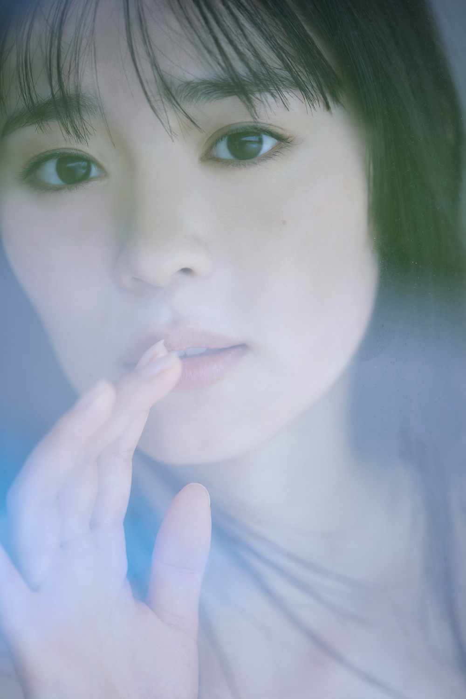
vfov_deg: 18.6
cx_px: 233
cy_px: 350
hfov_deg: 12.5
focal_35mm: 110
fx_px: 2136
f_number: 2.5
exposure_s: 1/1000
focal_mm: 110
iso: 400
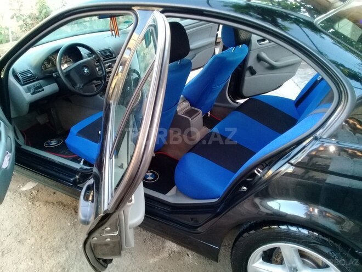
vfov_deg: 45.4
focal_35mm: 31
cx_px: 181
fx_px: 324
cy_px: 136
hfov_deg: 58.4
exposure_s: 1/33
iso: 160
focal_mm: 3.3
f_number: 2.2
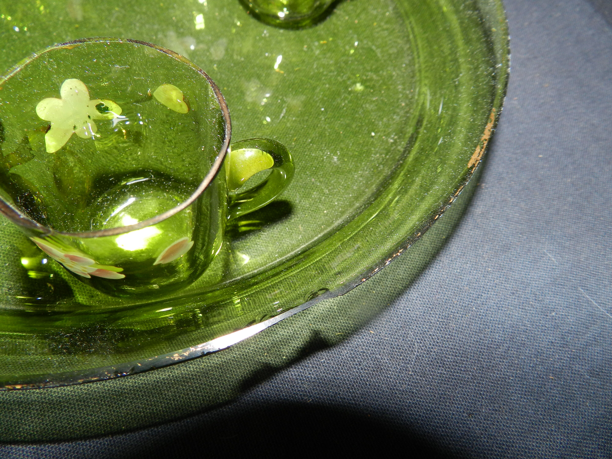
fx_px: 407
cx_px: 306
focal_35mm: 23
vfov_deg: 58.9
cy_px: 230
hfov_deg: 73.9
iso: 200
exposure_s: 1/30
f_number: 3.4
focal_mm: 4
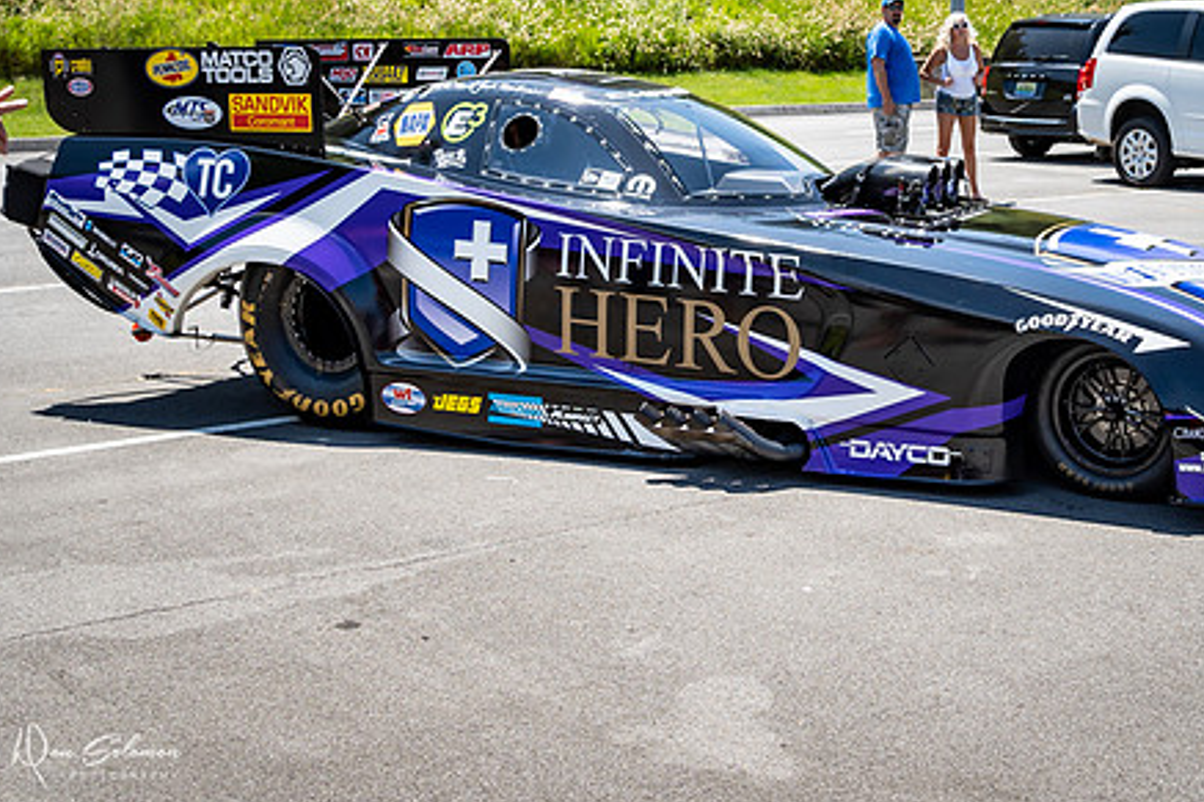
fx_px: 1939
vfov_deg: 23.1
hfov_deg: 34.3
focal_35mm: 58
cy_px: 204
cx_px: 769
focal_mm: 18
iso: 100
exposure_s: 1/400
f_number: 5
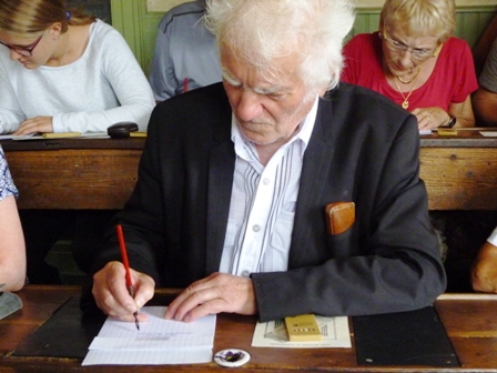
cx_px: 248
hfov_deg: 39.7
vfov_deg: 30.3
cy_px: 186
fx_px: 689
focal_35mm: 48
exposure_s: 1/60
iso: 800
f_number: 4
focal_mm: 8.6
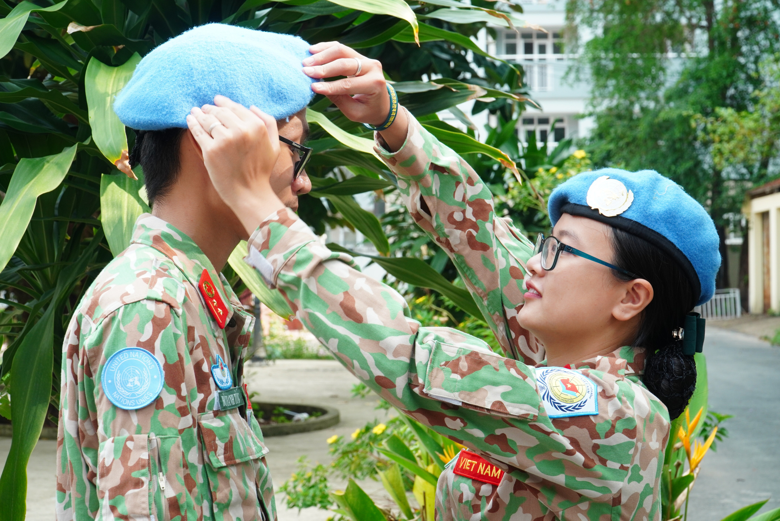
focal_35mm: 72
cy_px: 260
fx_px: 1561
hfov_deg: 28.1
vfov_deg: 19.0
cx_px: 390
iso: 500
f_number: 9
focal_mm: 48
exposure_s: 1/125
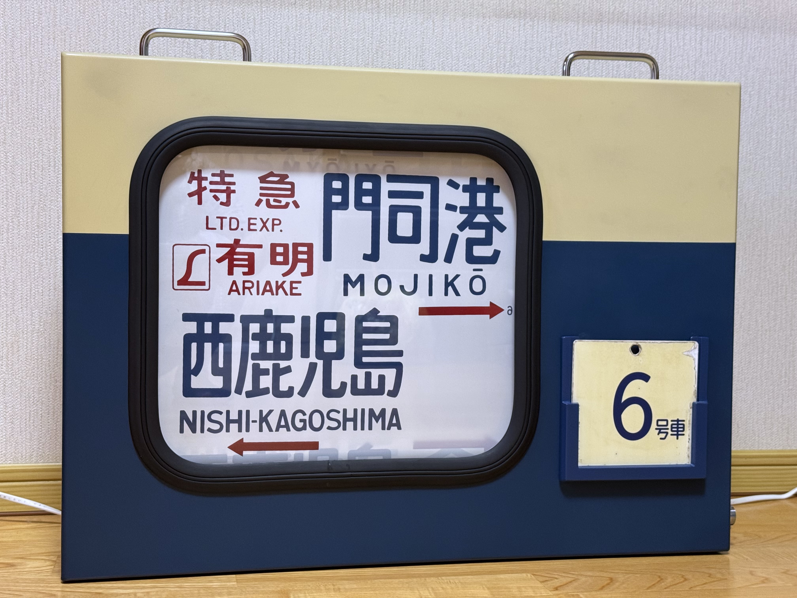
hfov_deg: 39.7
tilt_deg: -2.4
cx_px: 398
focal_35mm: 48
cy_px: 299
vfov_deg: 30.3
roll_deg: -1.2
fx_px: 1105
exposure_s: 1/40
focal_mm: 6.76
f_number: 1.78
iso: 200
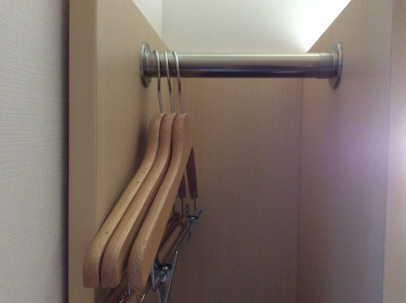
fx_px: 375
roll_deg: -1.9
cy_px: 152
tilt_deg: -2.9
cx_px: 203
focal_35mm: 32
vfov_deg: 44.0
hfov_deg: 56.9
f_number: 2.4
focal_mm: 3.3
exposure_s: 1/24
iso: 250
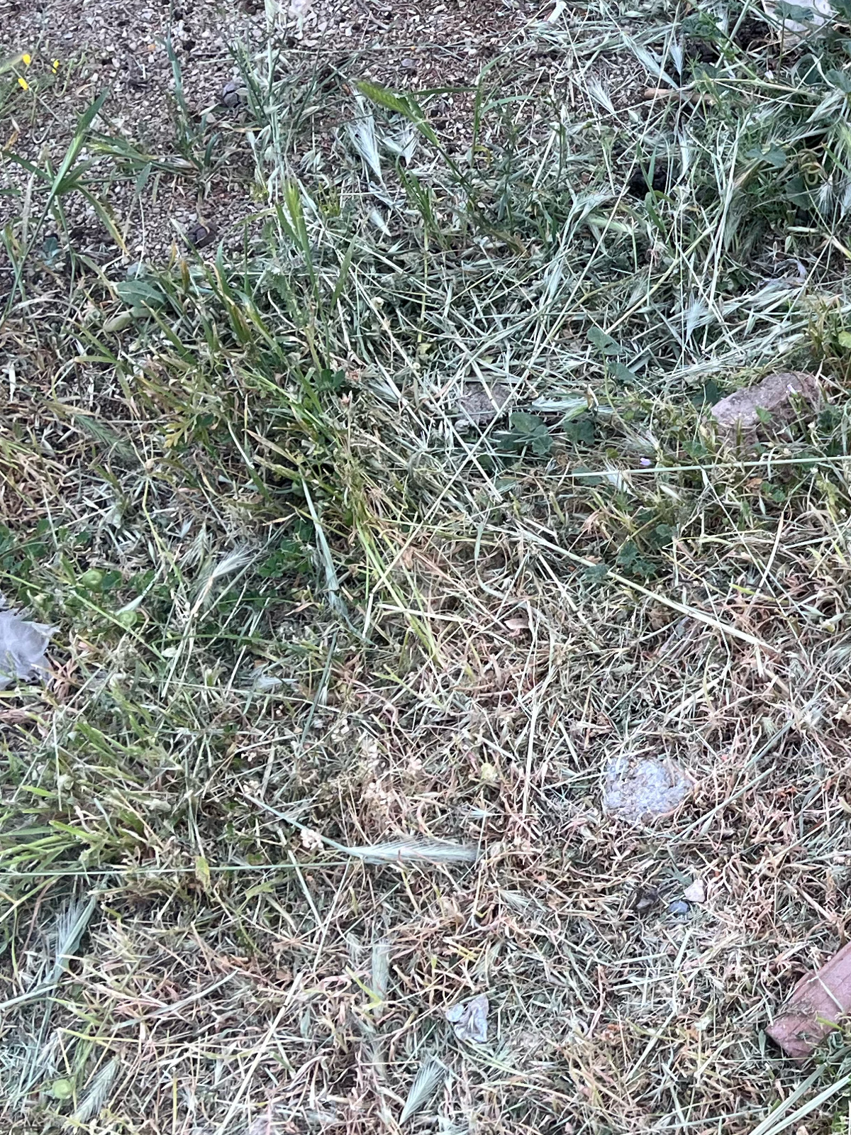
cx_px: 1056
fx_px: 2131
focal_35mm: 65
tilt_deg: -54.5
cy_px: 369
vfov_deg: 29.6
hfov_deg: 20.9
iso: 32
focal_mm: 5.1
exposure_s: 1/135
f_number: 1.6
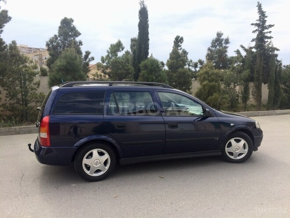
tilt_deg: -7.4
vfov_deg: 48.2
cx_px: 145
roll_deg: +0.1
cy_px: 109
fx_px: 243
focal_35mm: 29
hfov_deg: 61.7
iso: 32
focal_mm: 4.15
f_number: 2.2
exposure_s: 1/838
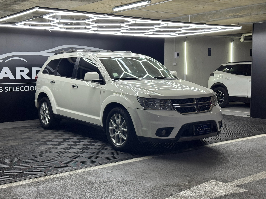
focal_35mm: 48
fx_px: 369
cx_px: 133
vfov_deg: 30.3
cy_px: 100
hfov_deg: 39.7
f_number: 1.78
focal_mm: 6.76
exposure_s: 1/88
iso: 100
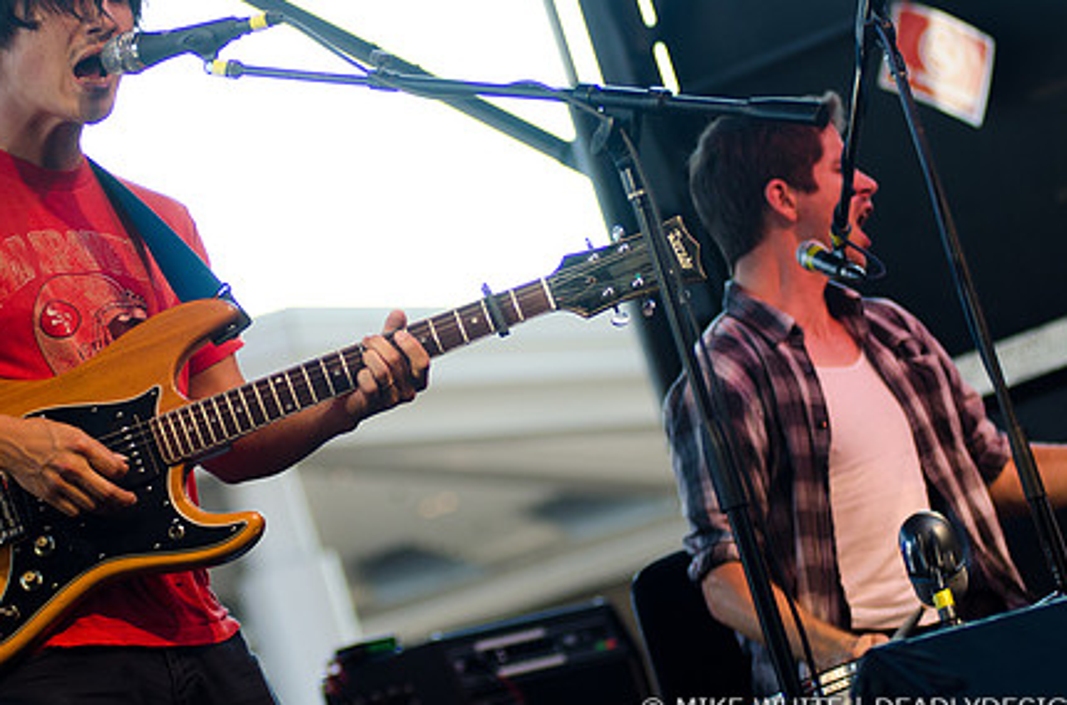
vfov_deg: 8.4
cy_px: 253
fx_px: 4787
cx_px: 469
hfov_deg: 12.7
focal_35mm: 162
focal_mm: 80
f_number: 3.5
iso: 400
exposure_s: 1/800
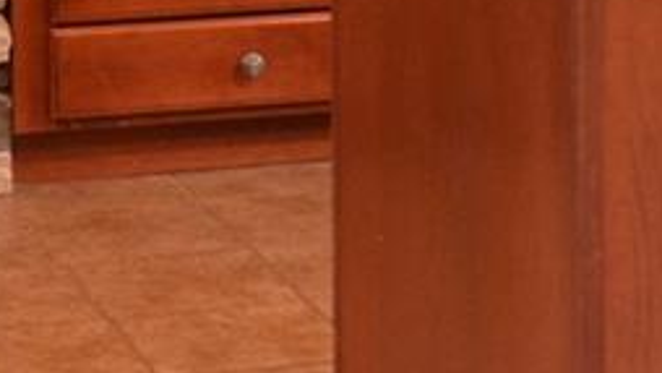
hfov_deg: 13.1
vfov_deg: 7.0
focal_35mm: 164
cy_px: -492
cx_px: 216
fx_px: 2879
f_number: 3.8
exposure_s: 1/15
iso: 1600
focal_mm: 26
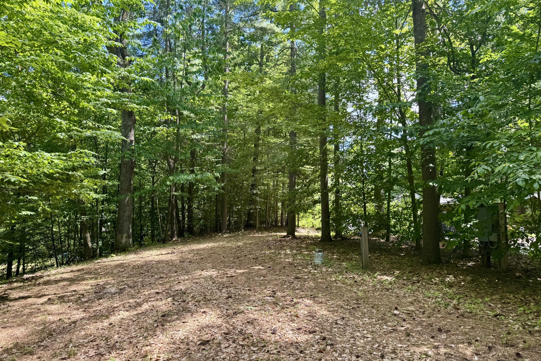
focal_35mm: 25
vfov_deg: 51.2
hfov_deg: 71.5
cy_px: 198
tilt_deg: +3.7
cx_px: 270
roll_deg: +1.8
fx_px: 376
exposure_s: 1/419
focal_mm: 6.76
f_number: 1.78
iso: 80
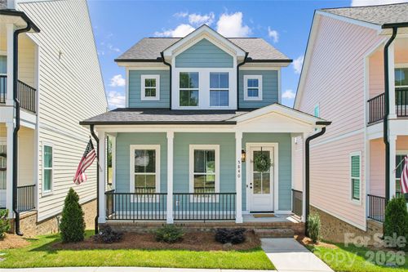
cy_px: 136
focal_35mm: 22
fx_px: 249
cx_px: 204
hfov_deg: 78.6
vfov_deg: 57.2
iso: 150
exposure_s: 1/320
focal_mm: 8.4
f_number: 2.8
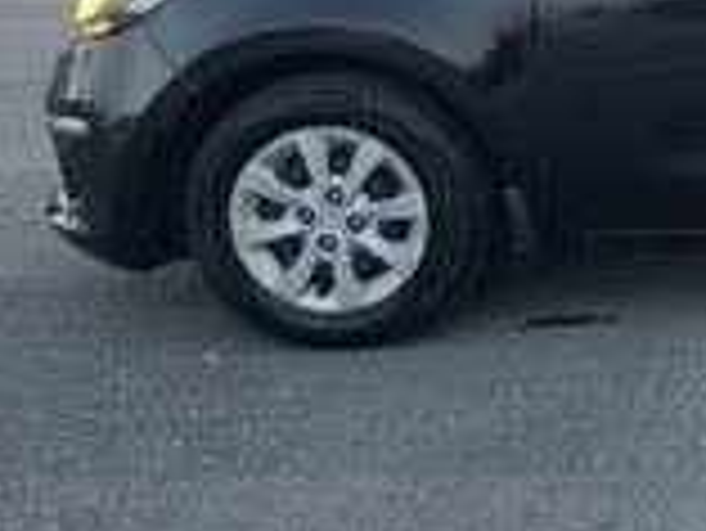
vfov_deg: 21.0
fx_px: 1368
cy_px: -43
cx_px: 978
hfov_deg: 24.3
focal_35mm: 67
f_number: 1.7
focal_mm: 6.3
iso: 160
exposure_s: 1/100
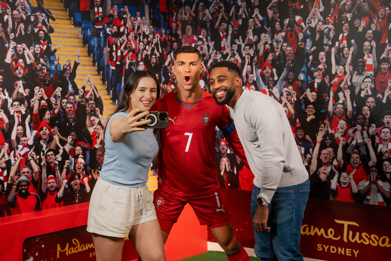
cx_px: 196
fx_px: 619
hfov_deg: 35.1
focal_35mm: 57
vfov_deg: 23.8
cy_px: 130
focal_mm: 57
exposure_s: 1/125
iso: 1000
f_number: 3.5
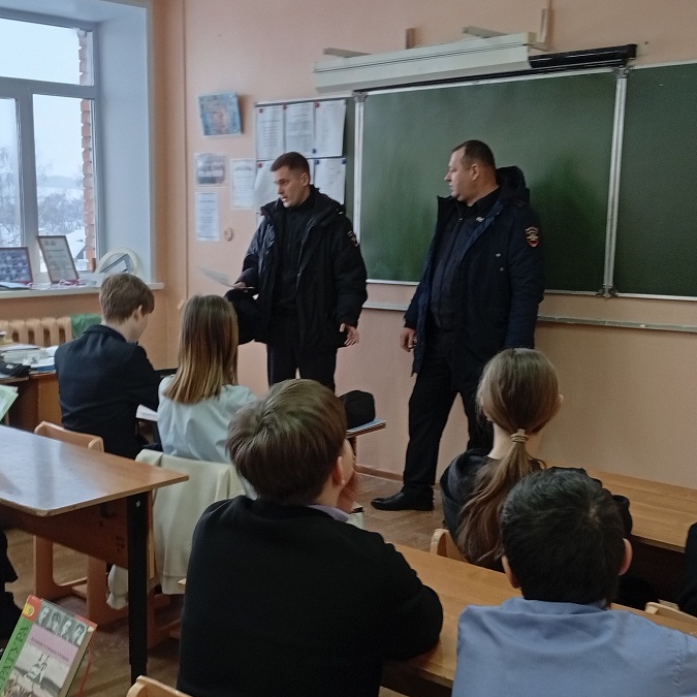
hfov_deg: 35.9
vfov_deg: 35.9
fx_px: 1071
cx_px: 272
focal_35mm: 47
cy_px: 430
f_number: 1.8
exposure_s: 1/33.3
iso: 187
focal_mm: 3.98
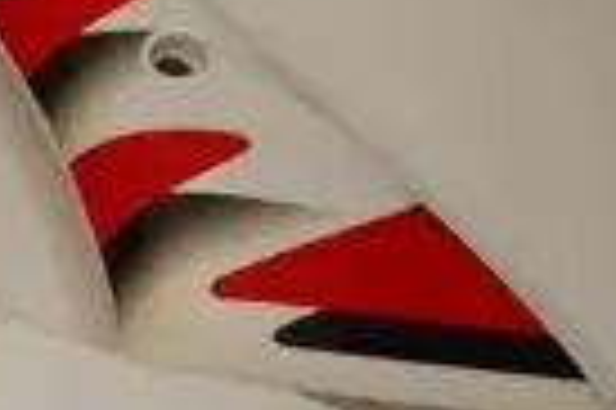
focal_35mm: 107
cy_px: 162
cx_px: -137
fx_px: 1829
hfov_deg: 18.1
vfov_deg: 12.8
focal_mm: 18
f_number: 5.6
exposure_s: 1/125
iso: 400
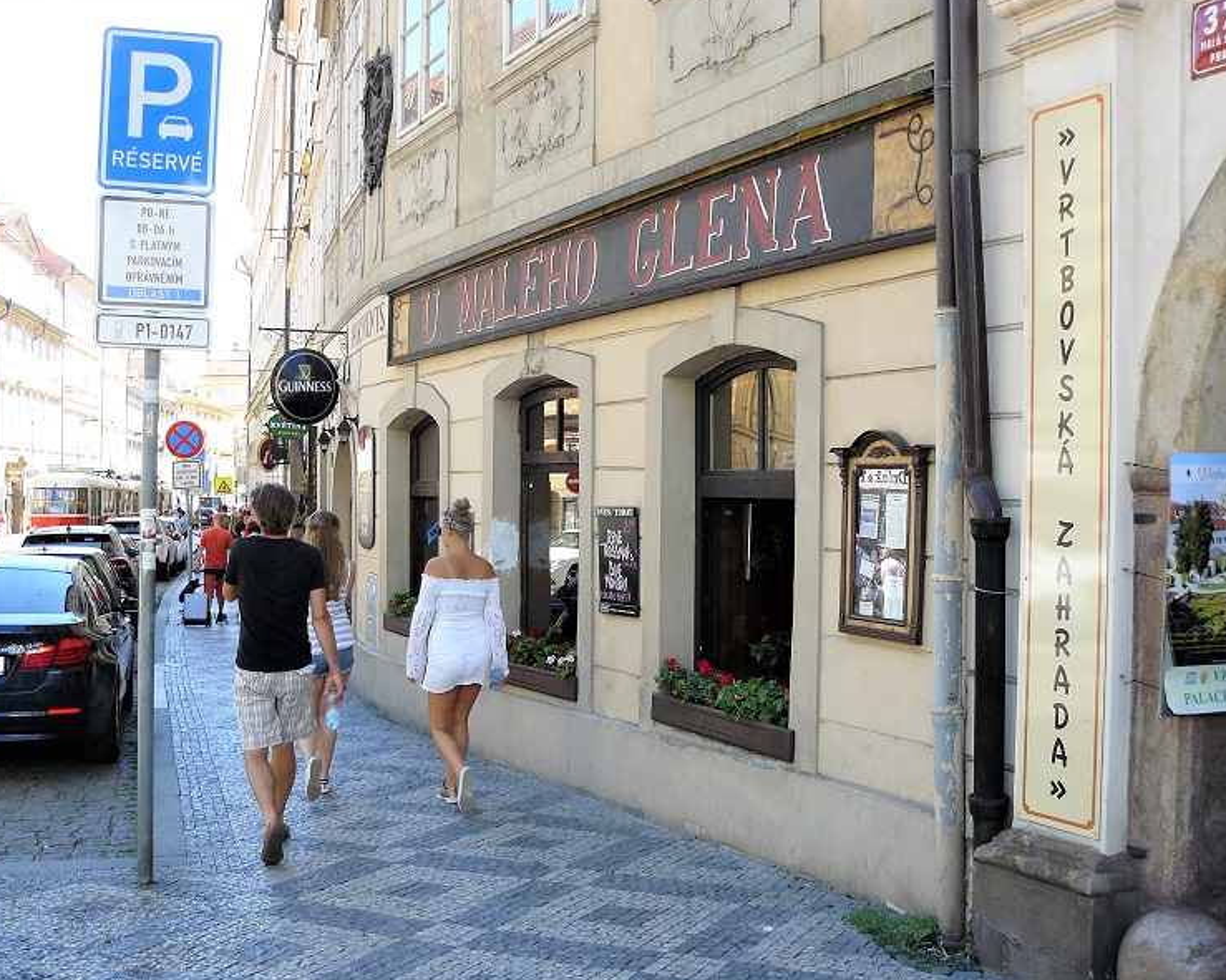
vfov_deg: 39.1
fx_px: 1379
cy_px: 488
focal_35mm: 38
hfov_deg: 47.9
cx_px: 588
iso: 100
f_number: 4
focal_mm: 6
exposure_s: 1/100
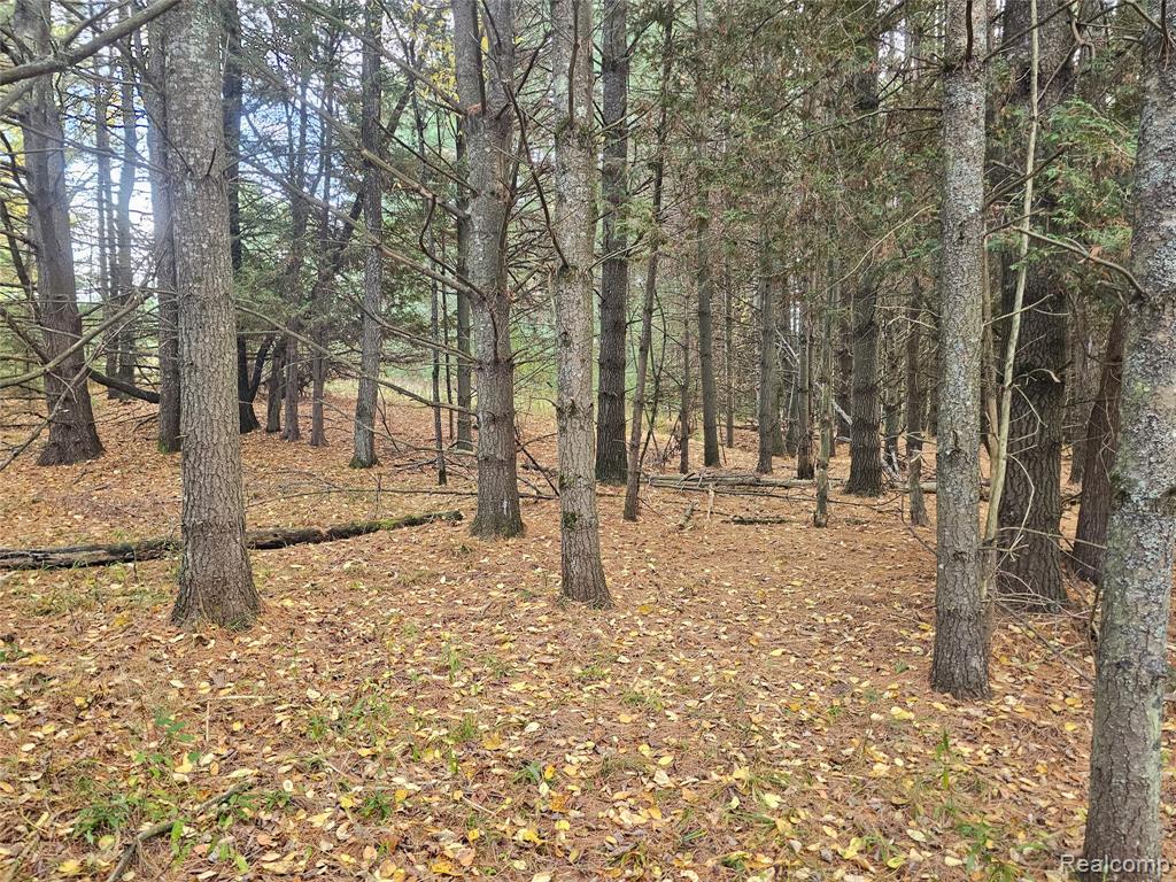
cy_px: 441
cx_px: 588
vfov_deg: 58.9
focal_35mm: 23
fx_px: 781
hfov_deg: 73.9
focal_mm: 6.3
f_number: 1.7
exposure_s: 1/120
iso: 400
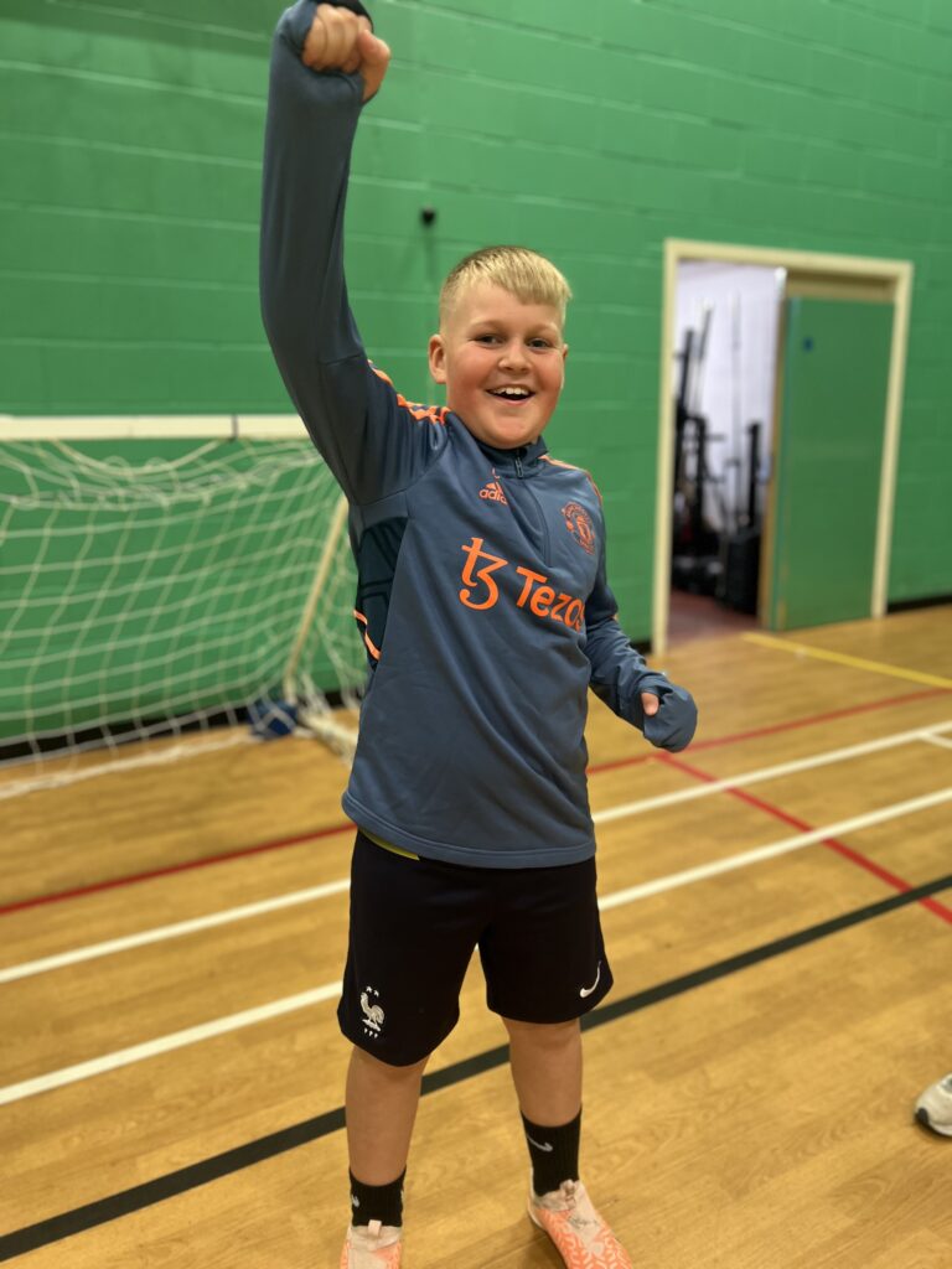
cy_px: 634
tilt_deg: -12.3
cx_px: 476
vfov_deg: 67.3
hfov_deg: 53.1
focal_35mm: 26
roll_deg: +2.2
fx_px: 953
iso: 160
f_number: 1.5
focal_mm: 5.7
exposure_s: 1/50
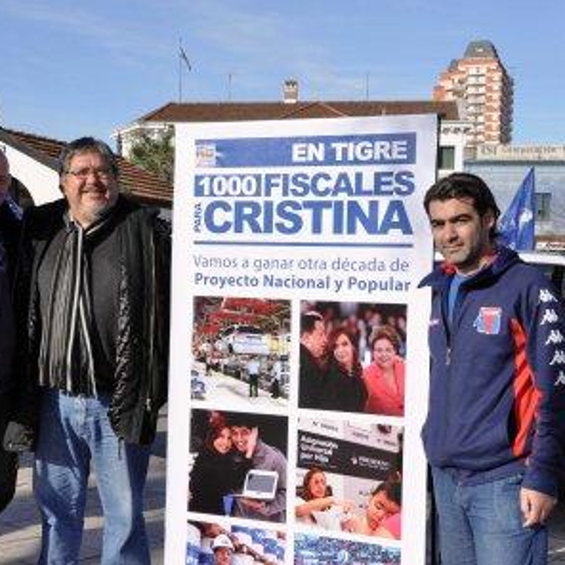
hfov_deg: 31.6
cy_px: 282
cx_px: 233
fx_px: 997
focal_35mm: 54
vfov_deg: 31.6
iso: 250
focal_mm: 28
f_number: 10
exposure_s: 1/500
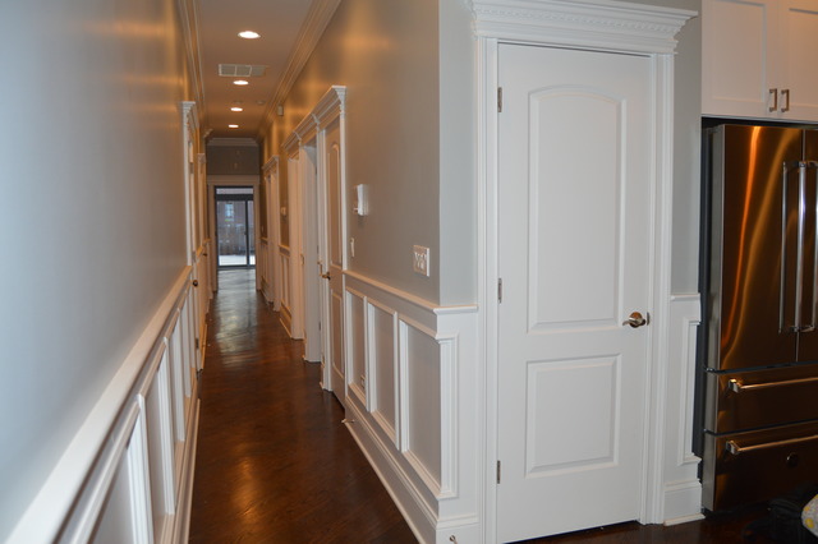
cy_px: 272
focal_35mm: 27
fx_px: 613
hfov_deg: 67.4
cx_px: 409
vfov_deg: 47.9
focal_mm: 18
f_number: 3.5
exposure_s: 1/60
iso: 400
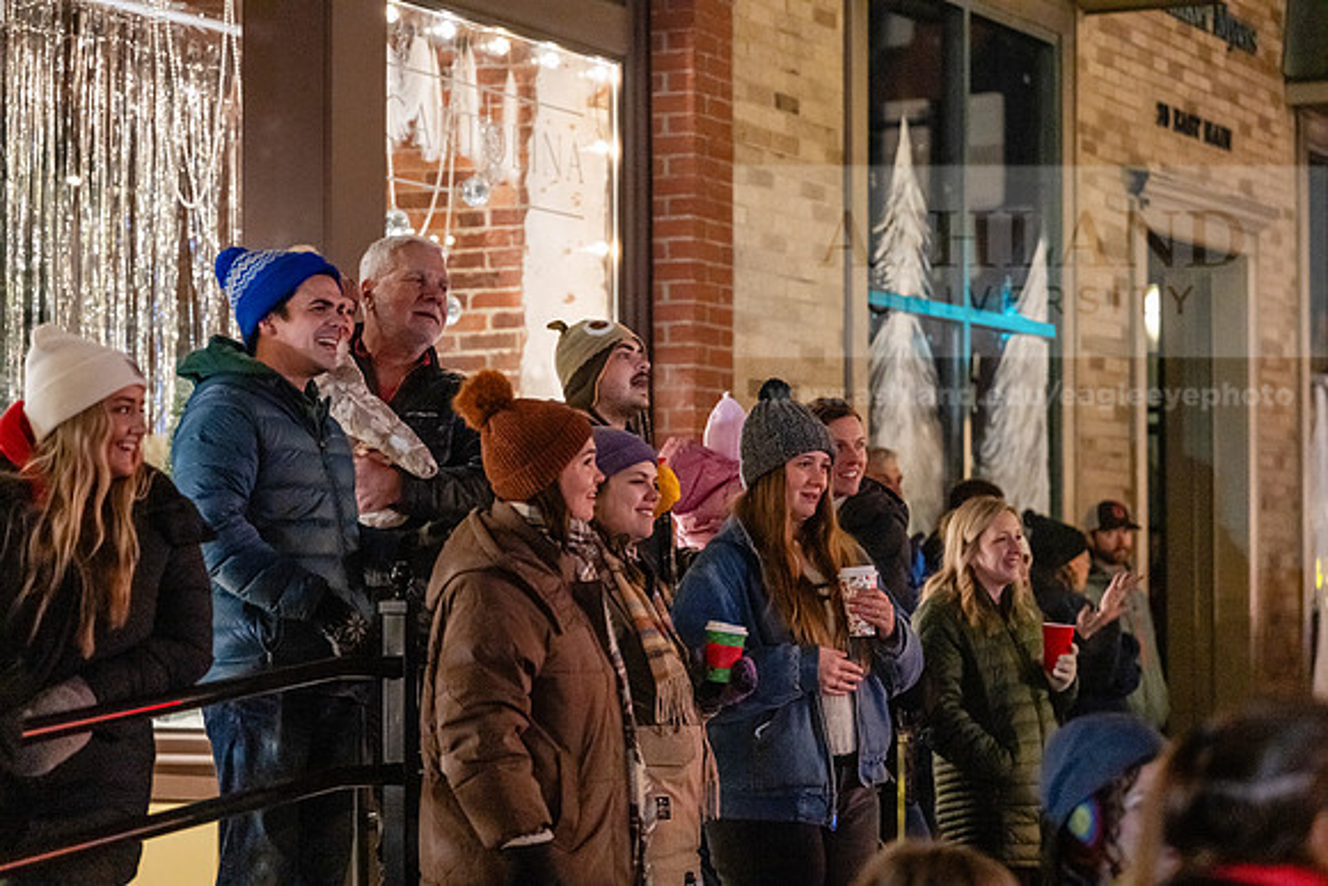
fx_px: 3210
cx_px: 664
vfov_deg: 15.7
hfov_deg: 23.4
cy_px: 443
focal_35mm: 87
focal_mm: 87
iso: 8000
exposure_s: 1/160
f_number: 2.8
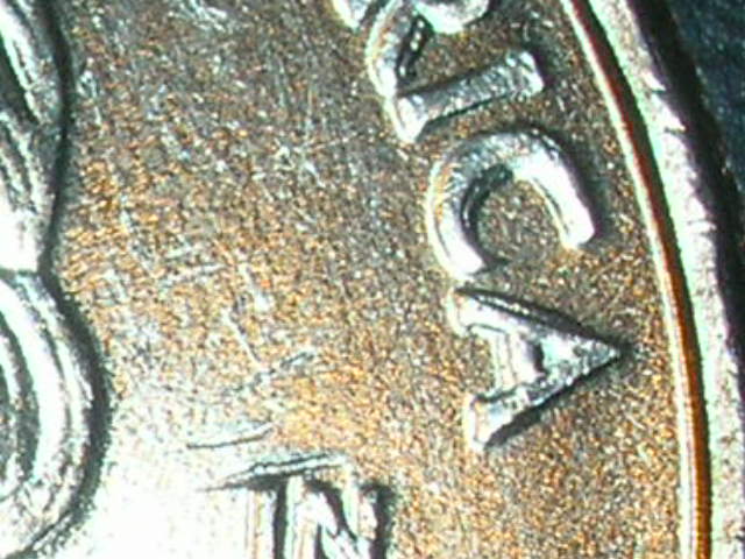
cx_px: 372
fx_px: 990
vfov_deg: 31.5
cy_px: 280
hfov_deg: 41.2
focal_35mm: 46
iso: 50
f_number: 5.4
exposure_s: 1/60.1
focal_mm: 7.7
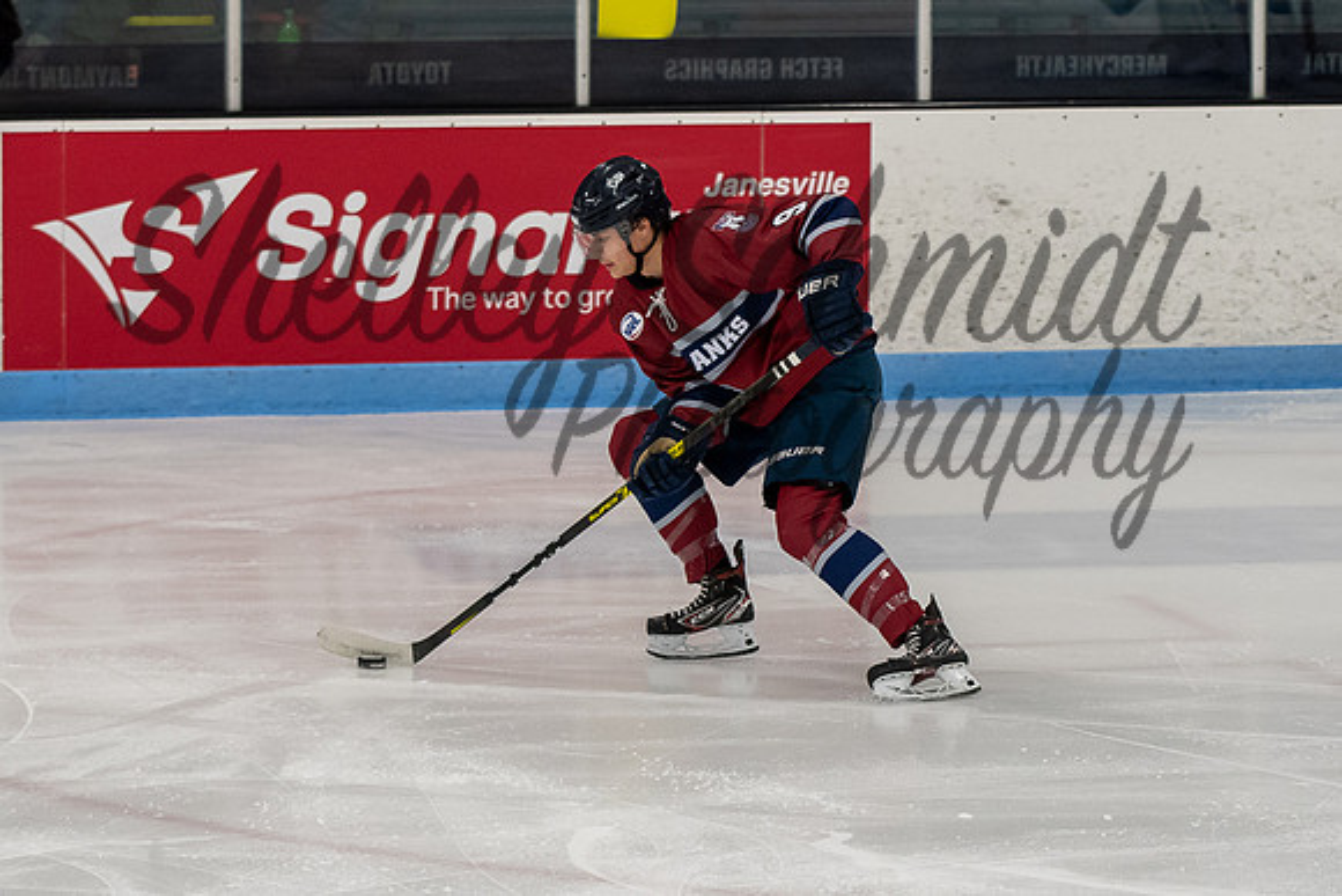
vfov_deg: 6.5
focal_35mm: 210
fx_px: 7832
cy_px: 401
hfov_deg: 9.8
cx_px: 741
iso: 1250
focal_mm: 90
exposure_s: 1/800
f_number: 3.2
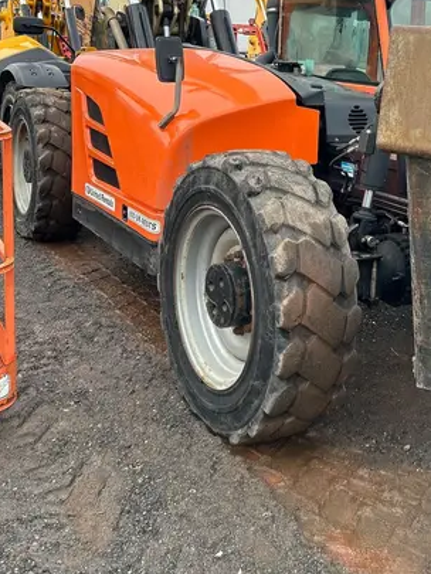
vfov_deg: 39.5
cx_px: 364
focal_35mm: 47
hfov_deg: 29.9
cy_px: 158
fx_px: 780
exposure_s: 1/1124
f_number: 1.5
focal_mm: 5.7
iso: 50
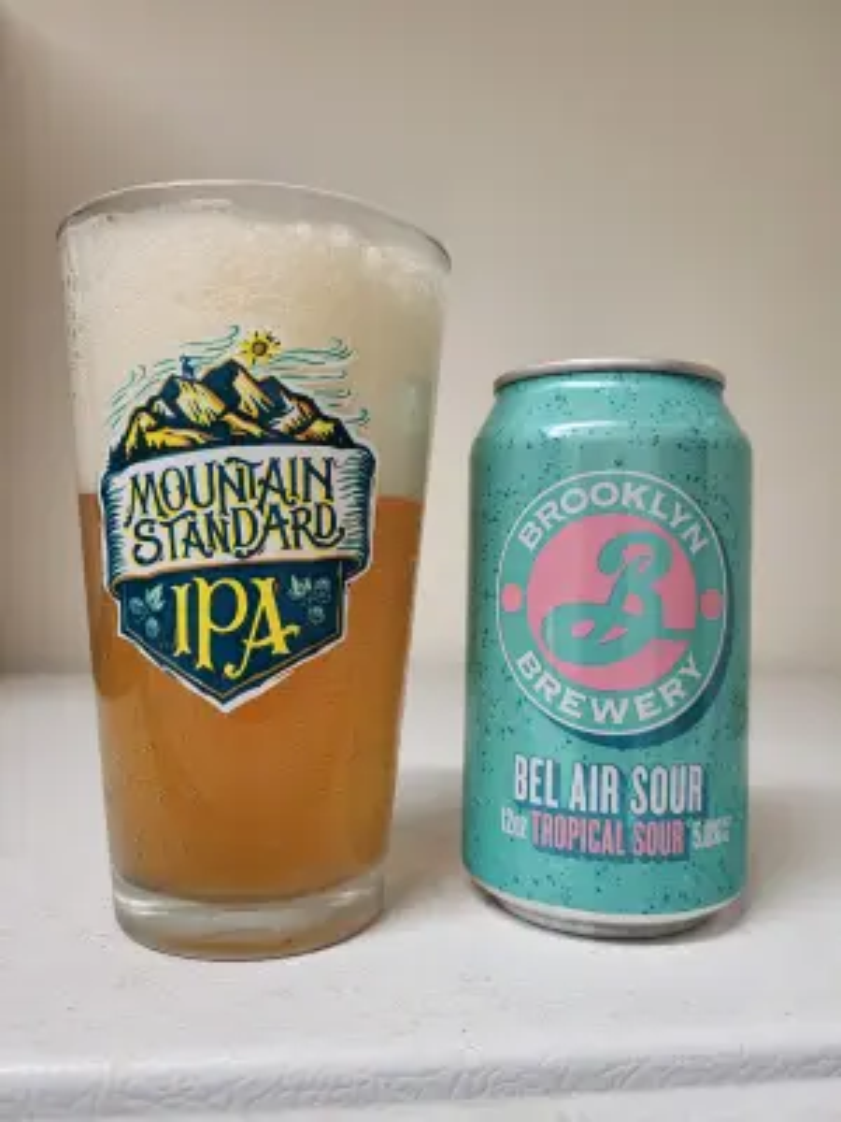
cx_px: 420
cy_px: 561
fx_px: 842
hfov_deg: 53.1
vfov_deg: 67.3
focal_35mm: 26
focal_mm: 5.4
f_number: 1.8
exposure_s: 1/44.1
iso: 160
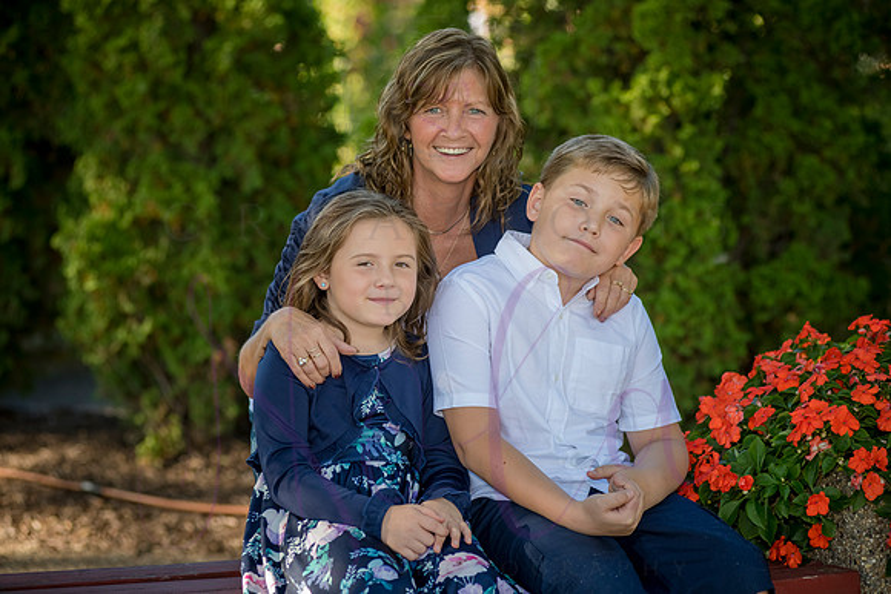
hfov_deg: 18.3
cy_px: 297
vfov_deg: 12.2
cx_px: 446
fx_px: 2773
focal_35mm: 112
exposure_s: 1/400
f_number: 4
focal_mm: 112
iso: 400
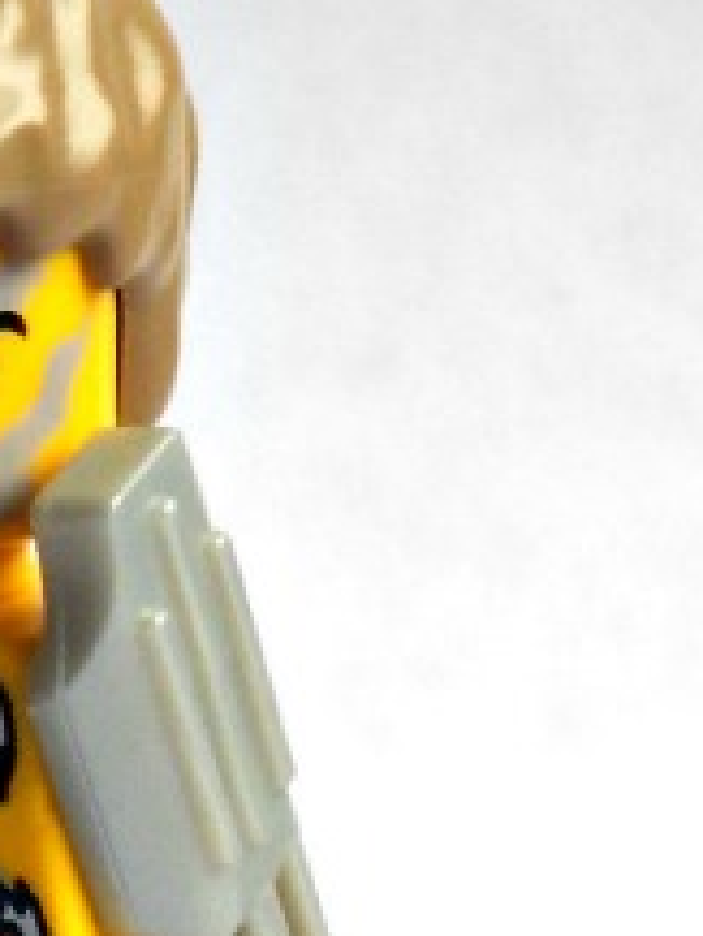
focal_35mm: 96
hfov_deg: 15.2
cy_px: 1173
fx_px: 2597
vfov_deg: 19.1
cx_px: 13
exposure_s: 1/30
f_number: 3.2
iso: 80
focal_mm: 4.6
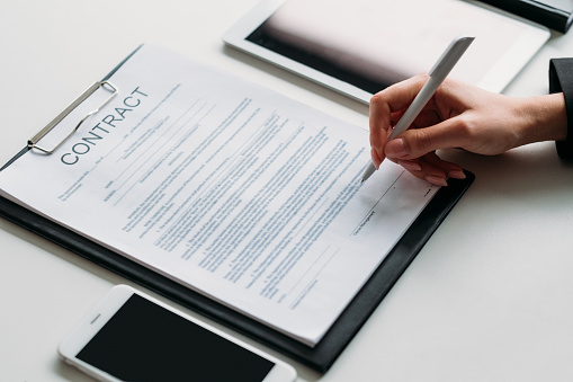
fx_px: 1336
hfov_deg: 24.2
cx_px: 286
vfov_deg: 16.3
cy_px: 191
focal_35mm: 84
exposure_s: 1/250
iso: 640
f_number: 2.2
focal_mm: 56
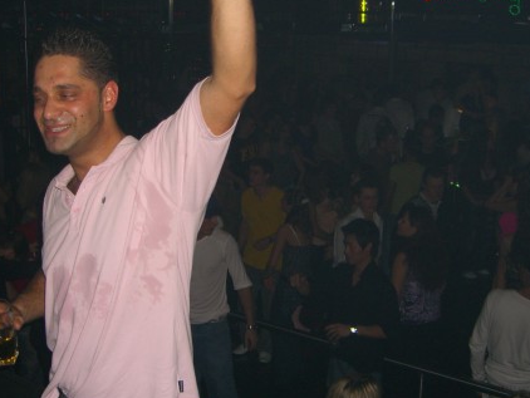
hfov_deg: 35.5
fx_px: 827
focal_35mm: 54
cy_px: 153
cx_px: 252
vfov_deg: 27.0
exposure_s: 1/60
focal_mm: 7.9
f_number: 2.8
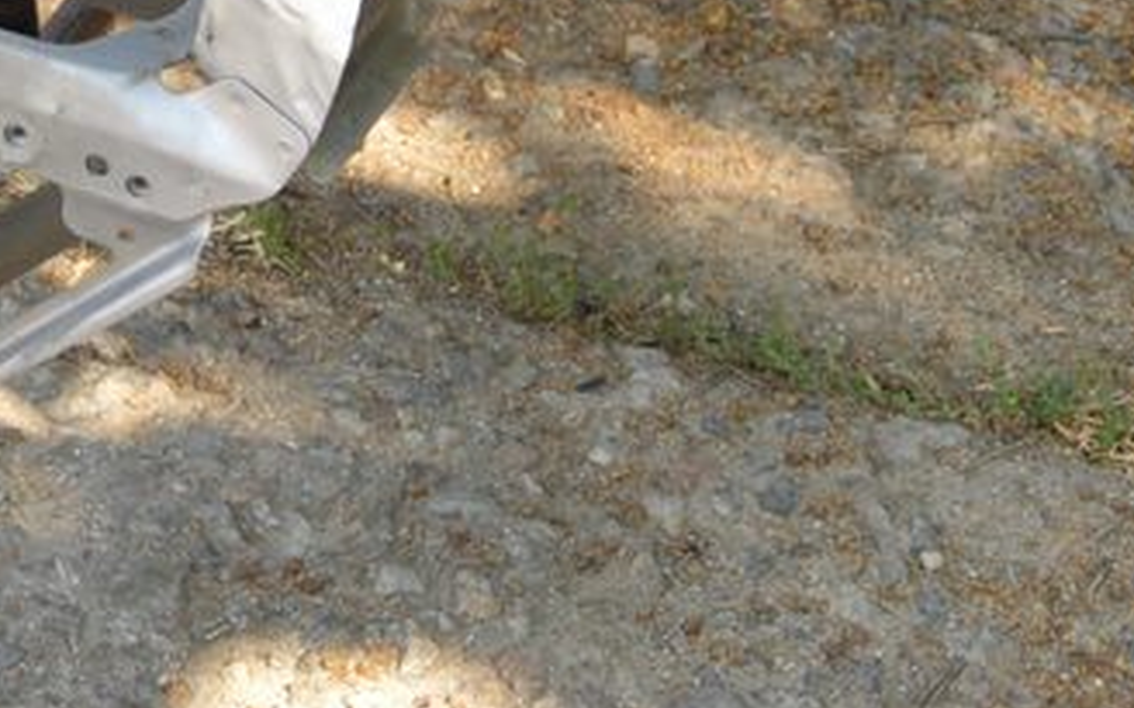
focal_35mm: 110
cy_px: -423
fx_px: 3387
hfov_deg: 18.6
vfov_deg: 11.4
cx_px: 24
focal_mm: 23
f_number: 5.6
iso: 360
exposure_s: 1/125
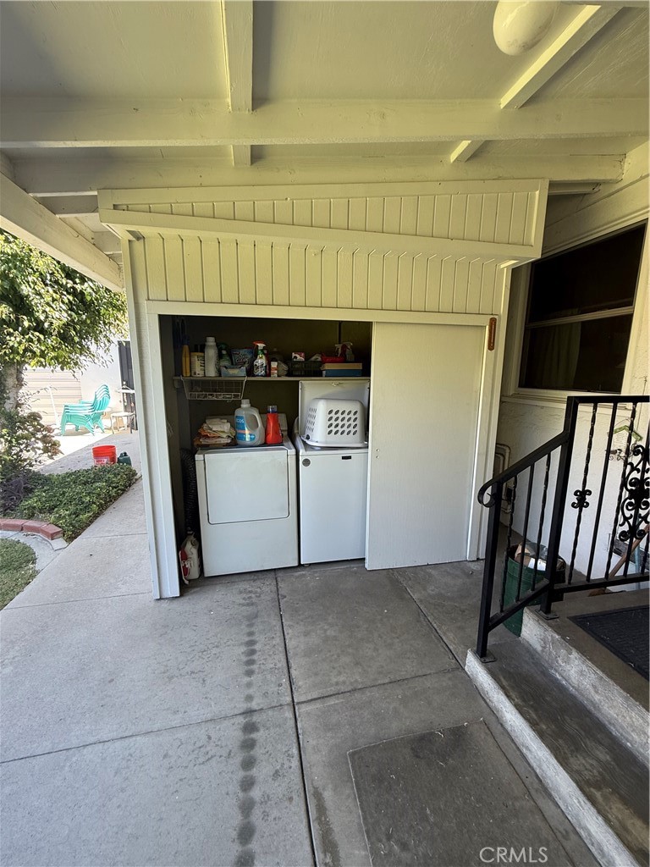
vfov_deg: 102.1
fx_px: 351
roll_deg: -0.1
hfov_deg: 85.7
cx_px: 325
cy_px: 434
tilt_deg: -8.6
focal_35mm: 14
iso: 80
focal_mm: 2.22
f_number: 2.2
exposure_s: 1/99
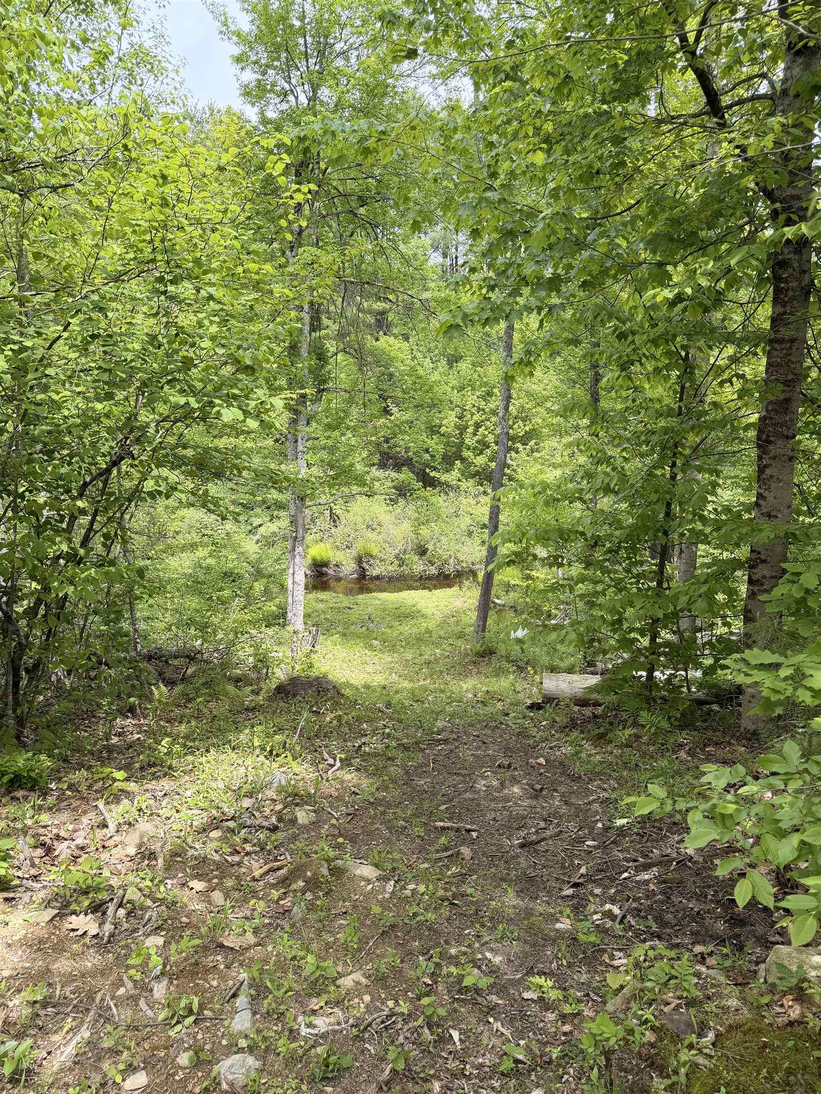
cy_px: 547
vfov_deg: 71.6
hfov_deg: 56.8
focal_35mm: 24
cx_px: 410
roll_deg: +0.5
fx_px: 759
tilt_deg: -10.5
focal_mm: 6.76
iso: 100
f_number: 1.78
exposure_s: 1/1139
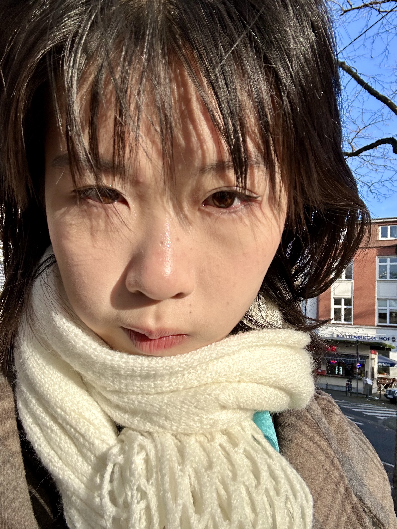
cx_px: 198
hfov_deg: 46.8
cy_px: 264
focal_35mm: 30
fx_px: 459
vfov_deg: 60.0
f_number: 1.9
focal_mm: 2.69
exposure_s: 1/621
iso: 25
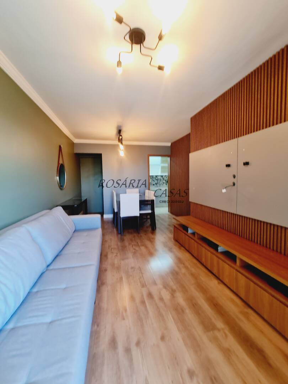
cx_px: 144
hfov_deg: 89.9
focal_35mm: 13
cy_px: 192
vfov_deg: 106.2
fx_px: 144
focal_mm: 2.2
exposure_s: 1/60
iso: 200
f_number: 2.2
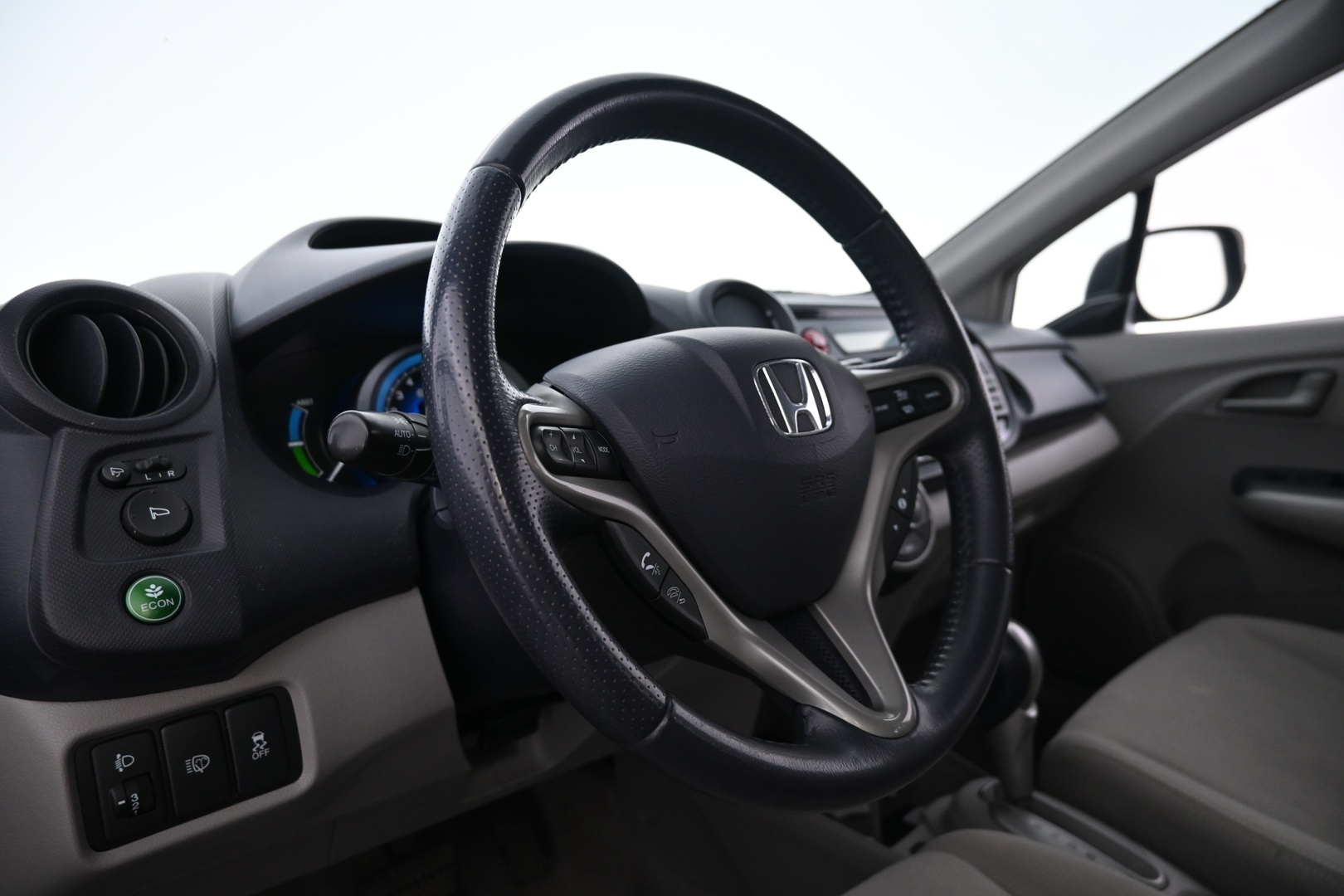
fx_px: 896
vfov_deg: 53.1
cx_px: 672
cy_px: 448
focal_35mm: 24
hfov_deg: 73.7
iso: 1250
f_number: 3.5
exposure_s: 1/25
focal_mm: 16
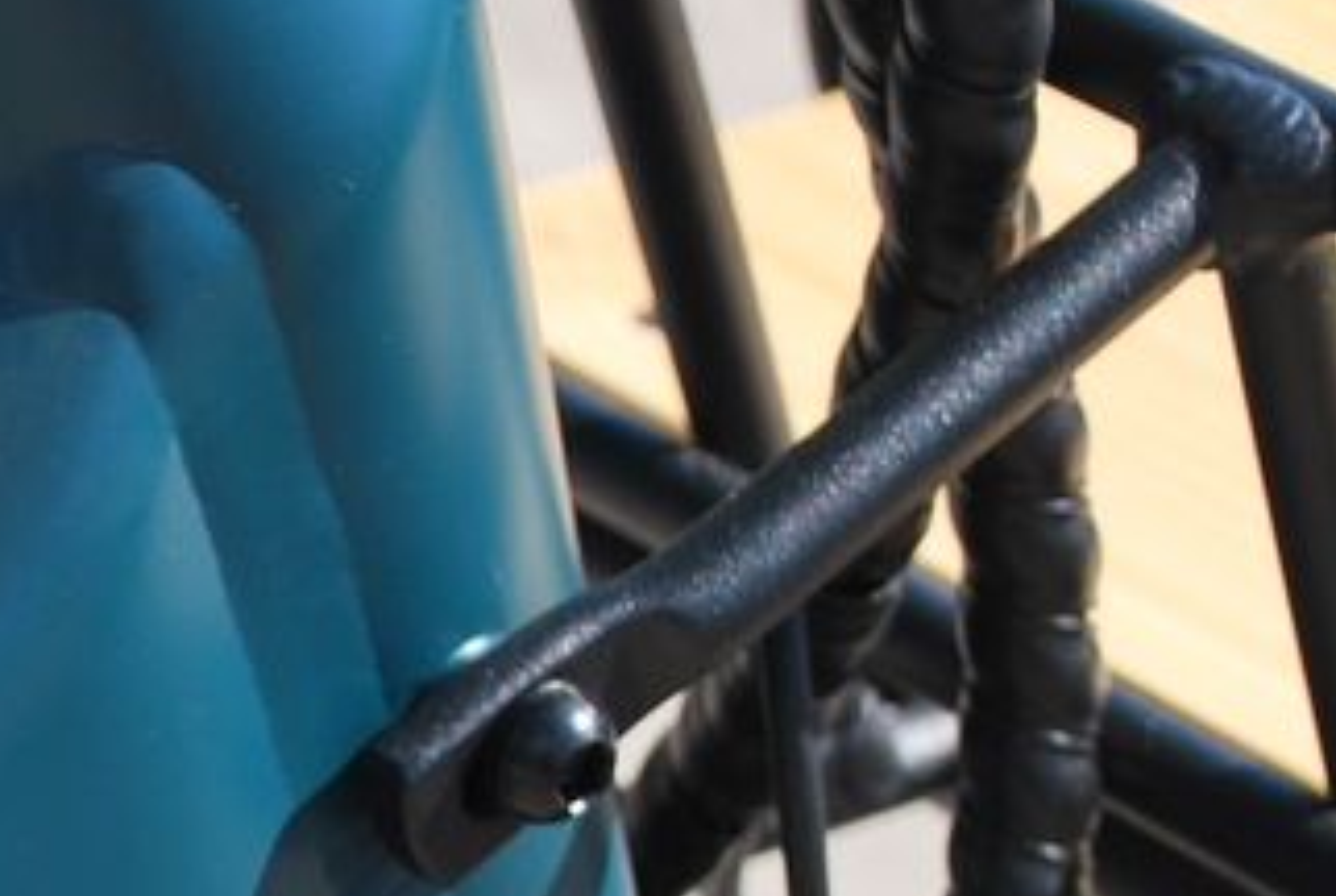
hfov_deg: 10.4
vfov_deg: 7.2
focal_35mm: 191
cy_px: 1153
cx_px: -680
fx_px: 7101
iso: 100
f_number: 7.1
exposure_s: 1/200
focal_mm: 32
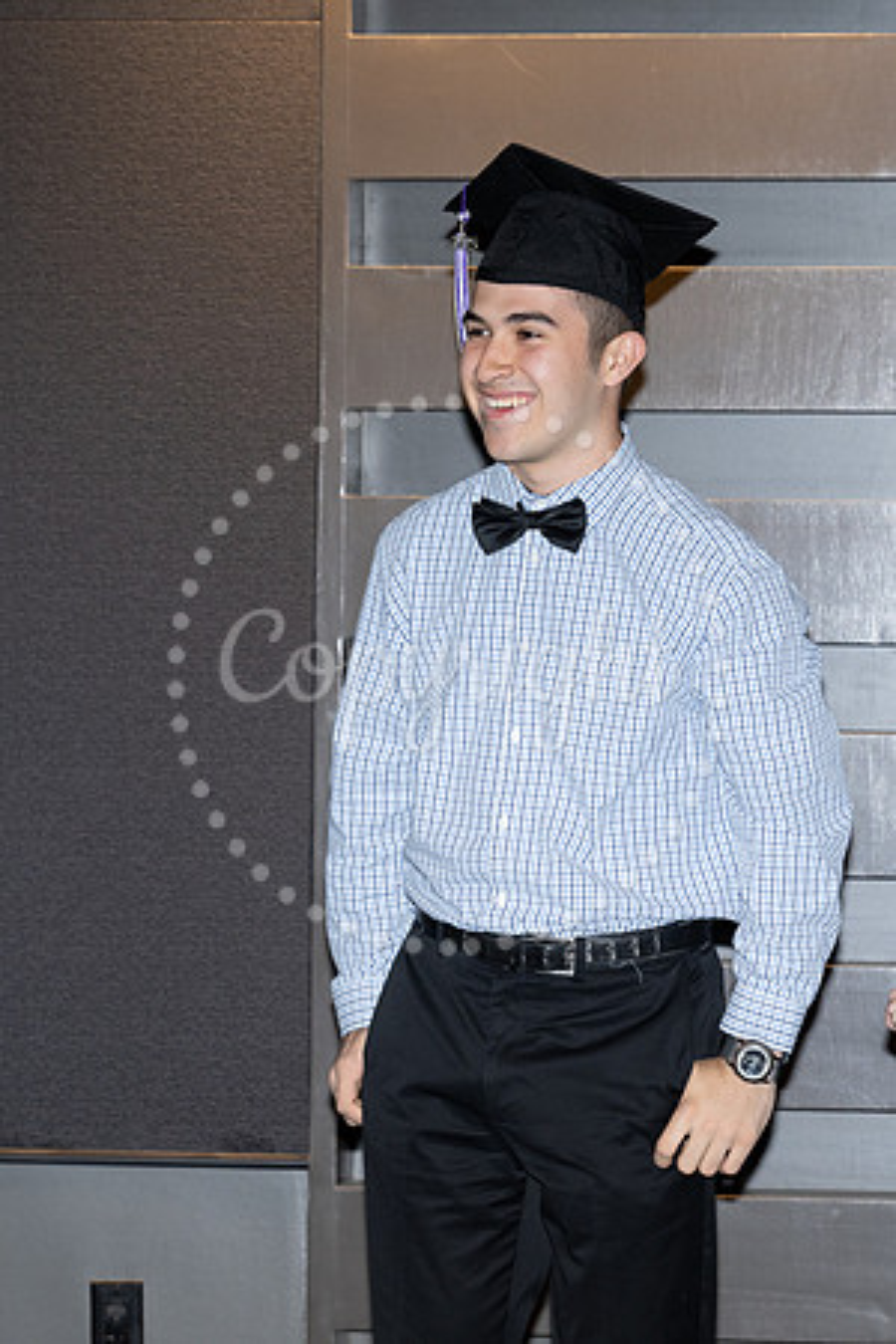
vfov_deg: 11.4
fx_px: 6719
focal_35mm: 180
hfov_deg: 7.6
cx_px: 448
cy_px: 672
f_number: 5.6
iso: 640
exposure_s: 1/80
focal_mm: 120
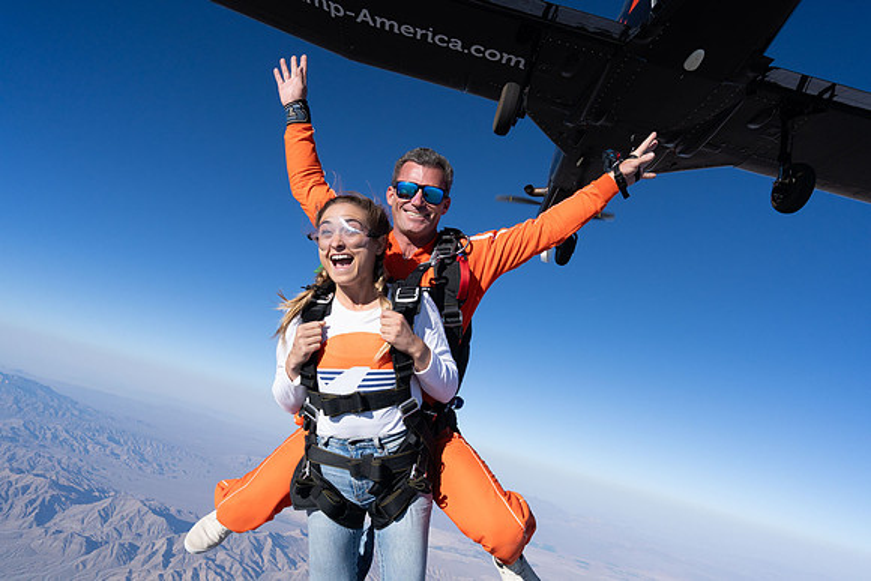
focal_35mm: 24
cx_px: 436
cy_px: 290
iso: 800
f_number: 10
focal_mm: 24
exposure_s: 1/2000
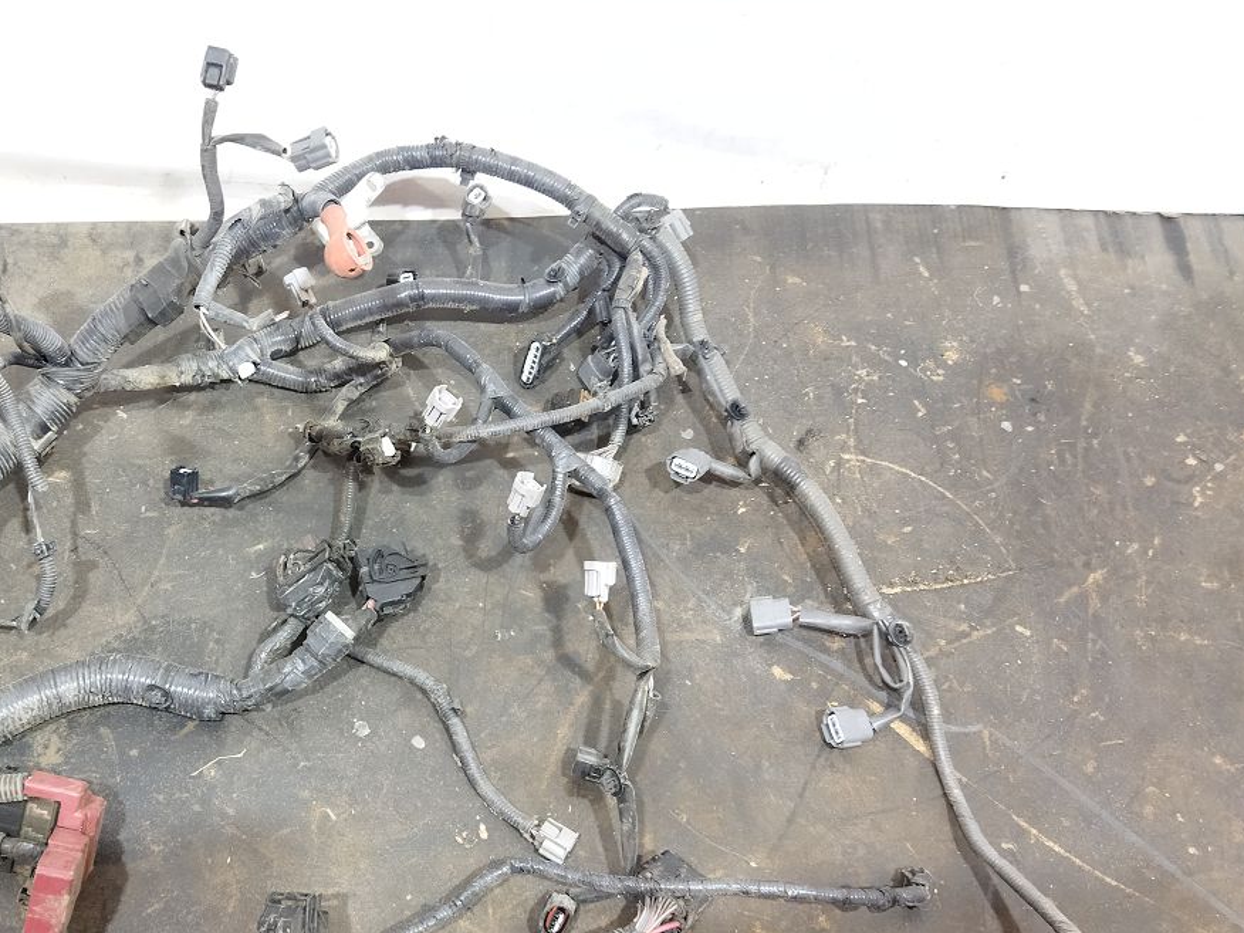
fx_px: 1330
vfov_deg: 38.4
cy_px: 596
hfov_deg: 49.2
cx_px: 409
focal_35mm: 37
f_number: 1.79
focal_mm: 4.71
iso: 291
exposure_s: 1/25
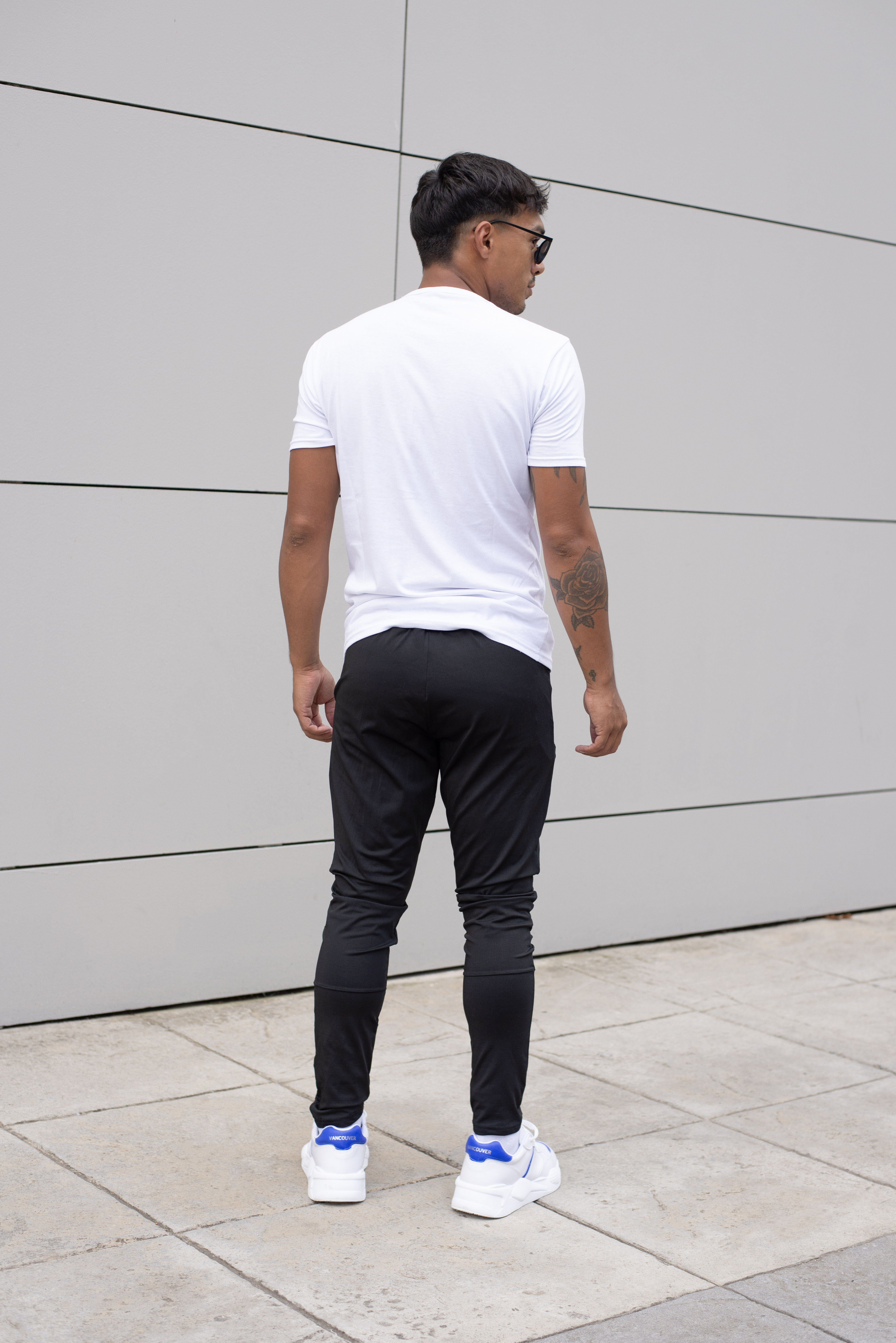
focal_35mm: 50
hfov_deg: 27.0
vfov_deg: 39.6
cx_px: 448
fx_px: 1865
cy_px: 672
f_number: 4
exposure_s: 1/160
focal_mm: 50
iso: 320
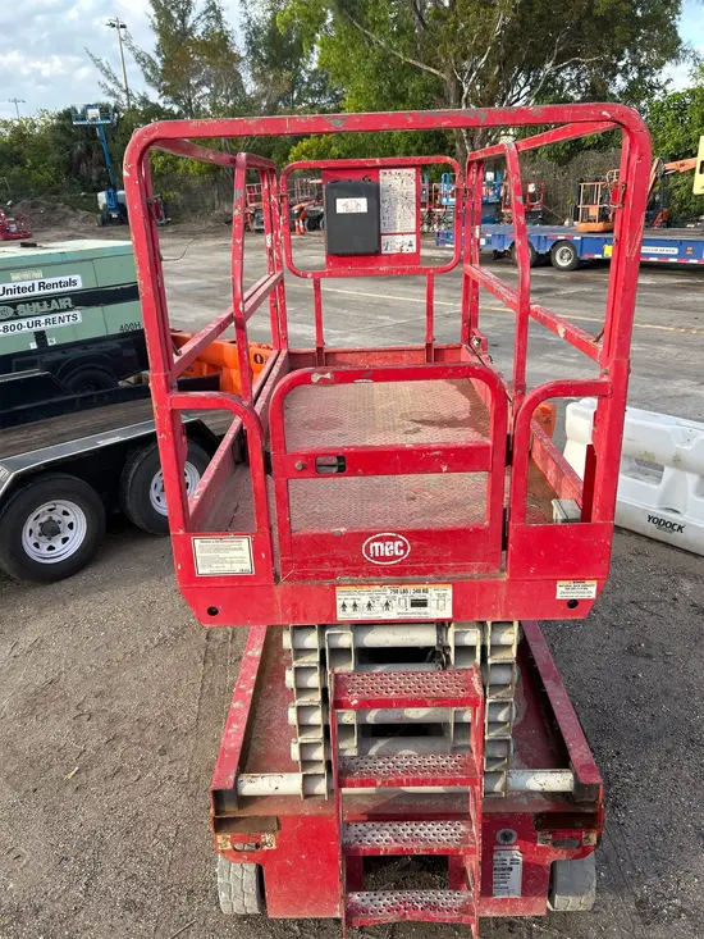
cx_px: 352
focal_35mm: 26
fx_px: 705
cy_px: 470
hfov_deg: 53.1
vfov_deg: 67.3
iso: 50
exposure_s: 1/597
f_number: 1.5
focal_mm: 5.7
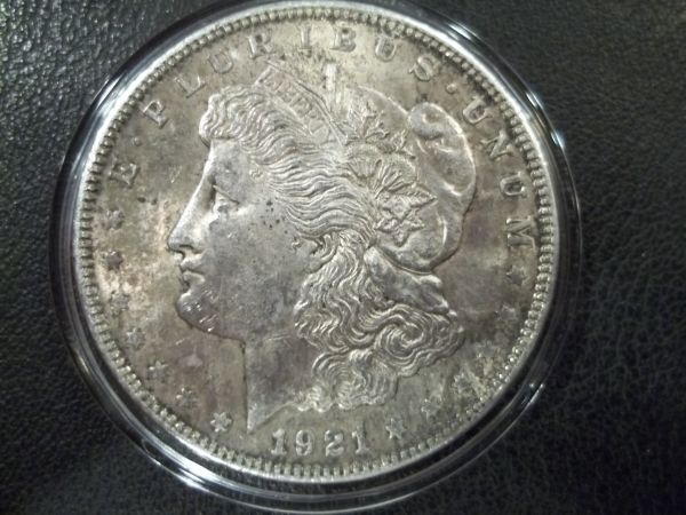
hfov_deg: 51.4
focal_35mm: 36
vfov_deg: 39.7
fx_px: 713
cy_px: 258
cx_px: 343
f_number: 3.1
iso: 248
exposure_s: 1/8
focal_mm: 6.5
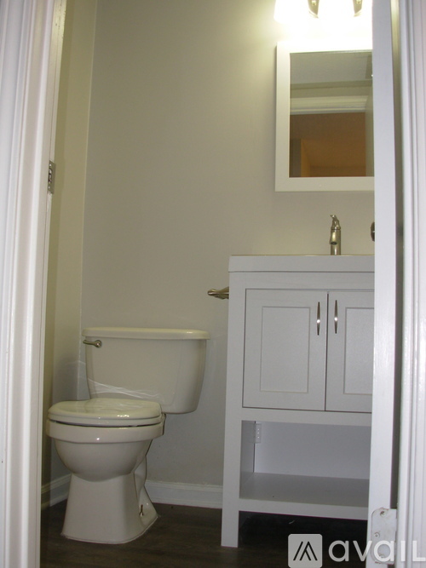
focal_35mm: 38
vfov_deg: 49.0
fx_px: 624
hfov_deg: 37.7
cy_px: 284
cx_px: 213
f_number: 2.9
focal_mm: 6.3
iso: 50
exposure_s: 1/32
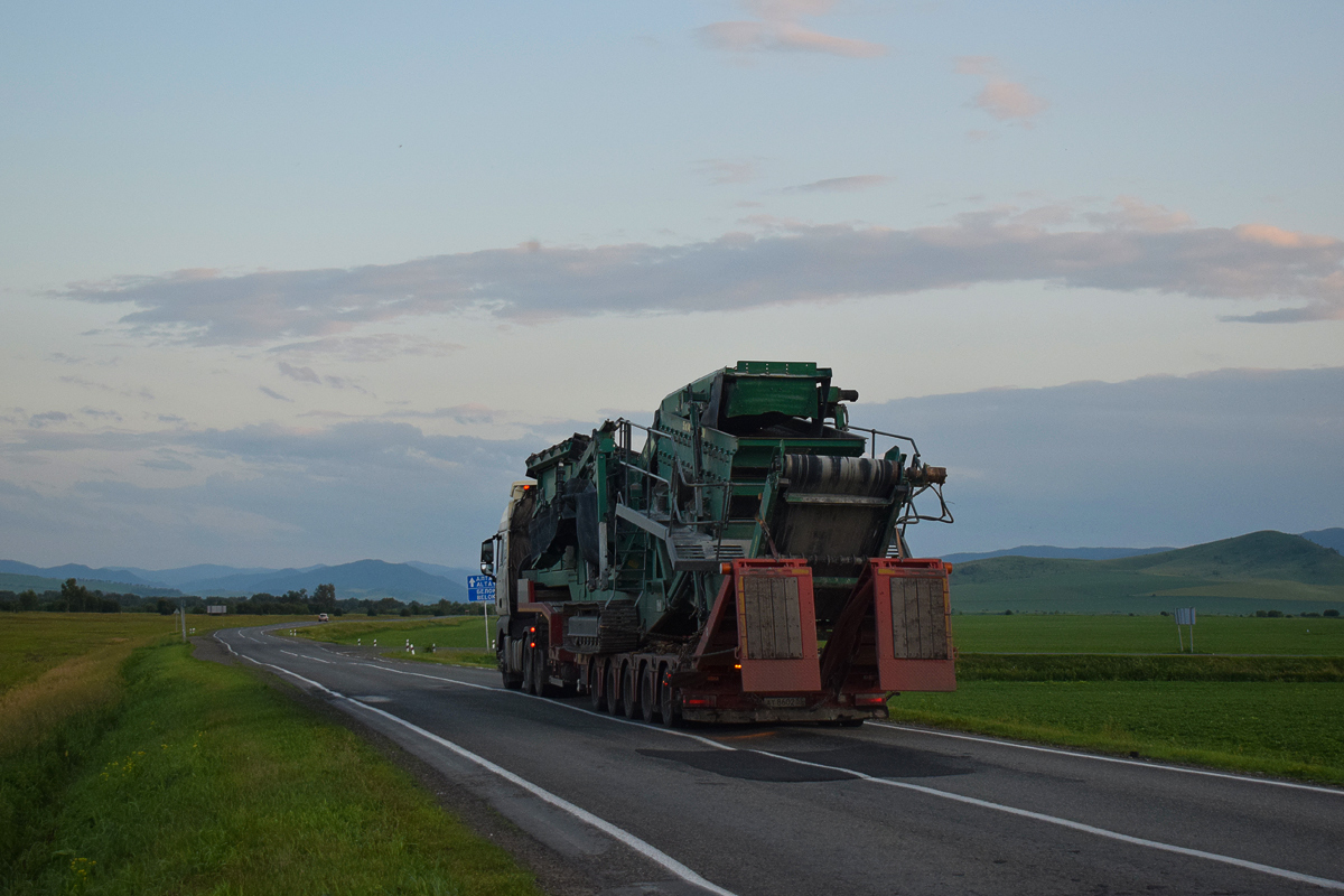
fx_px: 2128
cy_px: 448
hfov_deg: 35.1
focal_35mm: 57
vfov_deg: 23.8
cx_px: 672
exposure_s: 1/640
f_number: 5.6
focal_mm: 38
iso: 800
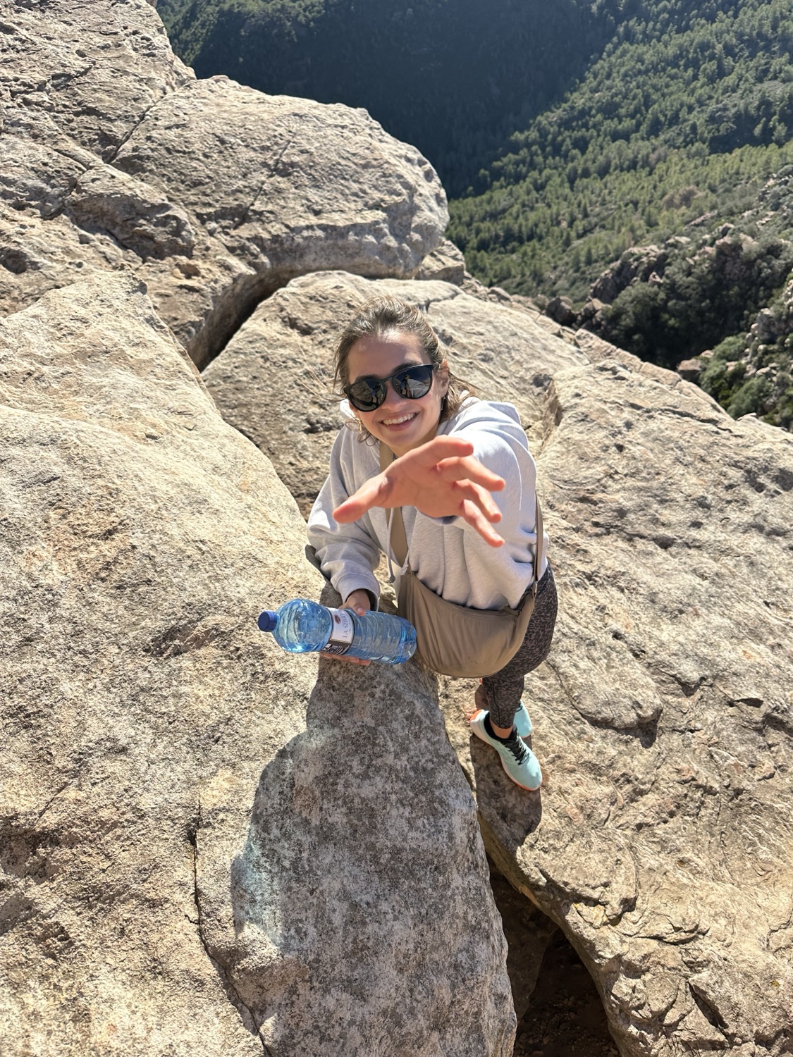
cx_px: 396
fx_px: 733
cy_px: 528
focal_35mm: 24
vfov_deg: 71.6
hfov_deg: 56.8
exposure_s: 1/3155
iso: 80
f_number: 1.78
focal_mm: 6.86
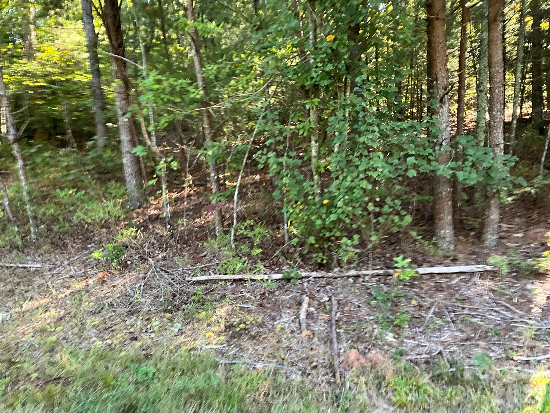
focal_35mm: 29
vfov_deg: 48.2
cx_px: 275
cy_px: 206
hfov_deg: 61.7
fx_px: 461
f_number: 1.8
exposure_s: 1/73
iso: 64
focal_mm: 3
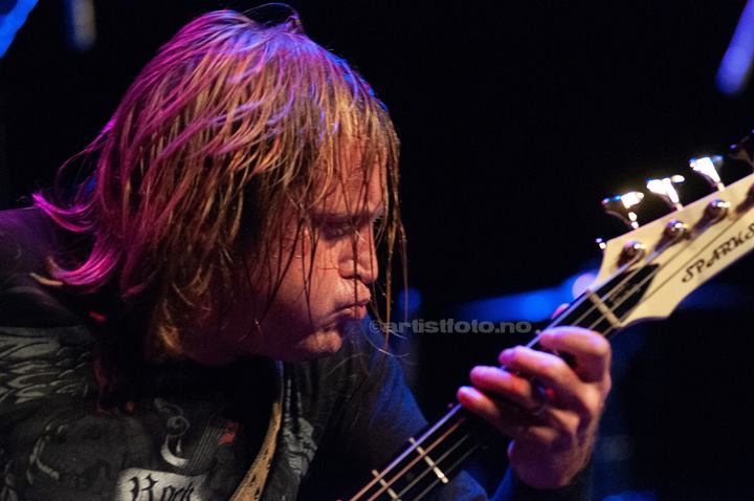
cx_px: 377
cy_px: 250
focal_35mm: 188
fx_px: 3922
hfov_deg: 11.0
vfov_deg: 7.3
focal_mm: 125
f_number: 2.8
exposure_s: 1/250
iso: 1600
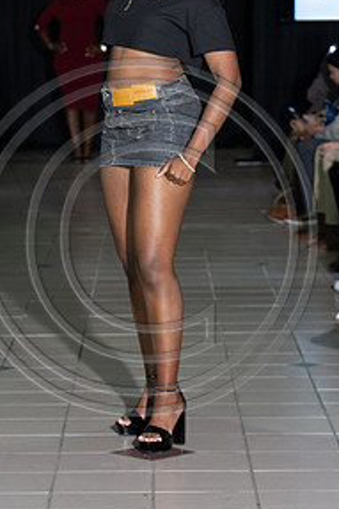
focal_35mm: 160
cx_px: 138
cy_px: 236
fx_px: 2263
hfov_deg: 8.6
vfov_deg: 12.8
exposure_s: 1/125
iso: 1250
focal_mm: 102
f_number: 5.6
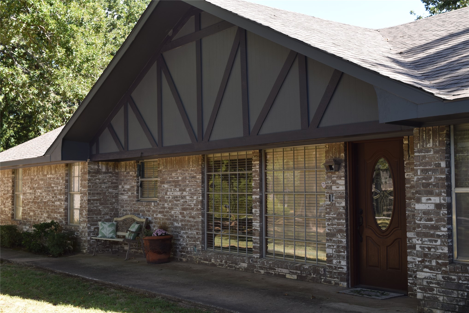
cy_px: 156
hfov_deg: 41.1
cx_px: 234
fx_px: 625
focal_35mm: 48
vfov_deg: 28.1
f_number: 8
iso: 100
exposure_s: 1/60
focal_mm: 32
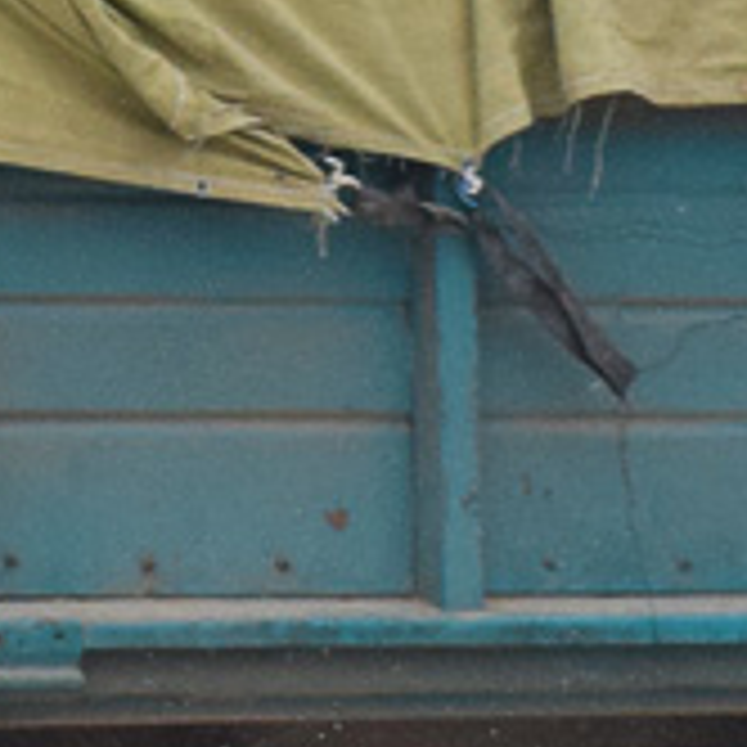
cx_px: -387
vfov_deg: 4.8
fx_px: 8985
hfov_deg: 4.7
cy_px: 243
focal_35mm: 368
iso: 800
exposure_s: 1/800
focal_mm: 40
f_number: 5.6
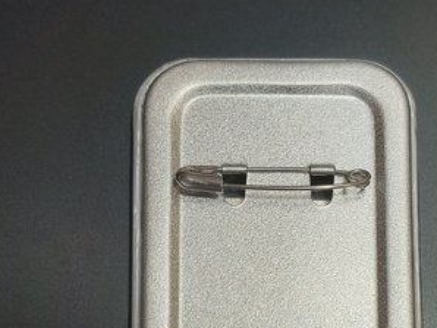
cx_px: 283
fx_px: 1061
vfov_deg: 17.2
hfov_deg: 23.2
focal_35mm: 84
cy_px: 317
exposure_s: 1/120
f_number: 1.8
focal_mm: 4.84
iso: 100
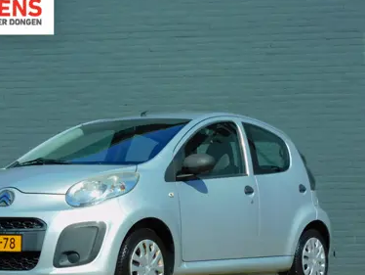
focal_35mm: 109
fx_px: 1150
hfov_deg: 18.0
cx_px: 142
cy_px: 158
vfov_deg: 13.6
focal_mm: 15.2
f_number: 4.5
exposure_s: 1/800
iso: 125
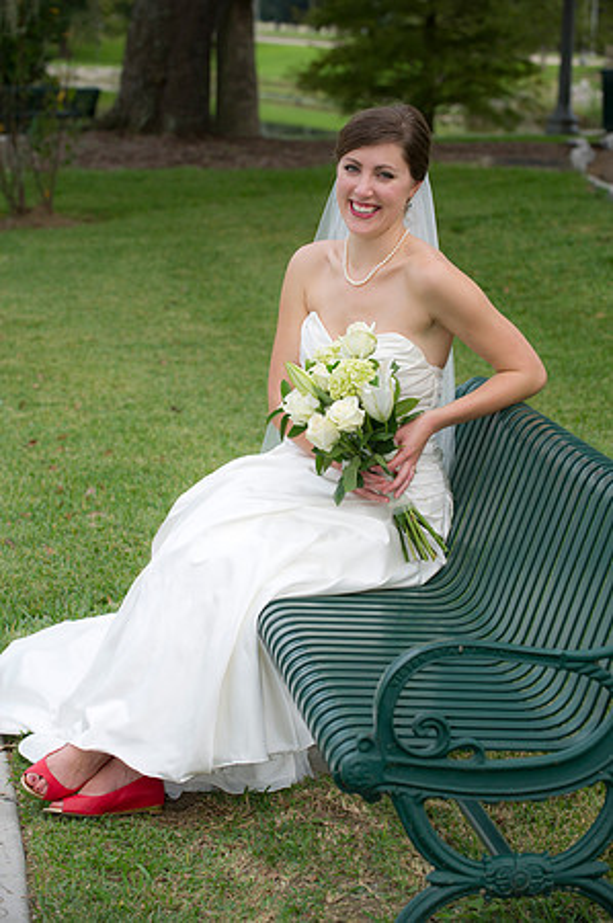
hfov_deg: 13.4
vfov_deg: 20.0
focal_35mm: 102
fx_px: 2611
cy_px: 462
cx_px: 306
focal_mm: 102
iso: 320
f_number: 5
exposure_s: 1/250
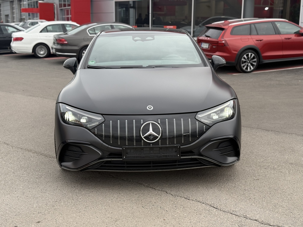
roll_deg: -0.4
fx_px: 420
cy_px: 114
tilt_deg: -10.5
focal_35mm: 48
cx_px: 152
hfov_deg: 39.7
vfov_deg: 30.3
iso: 80
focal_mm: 6.76
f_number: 1.78
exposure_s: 1/611
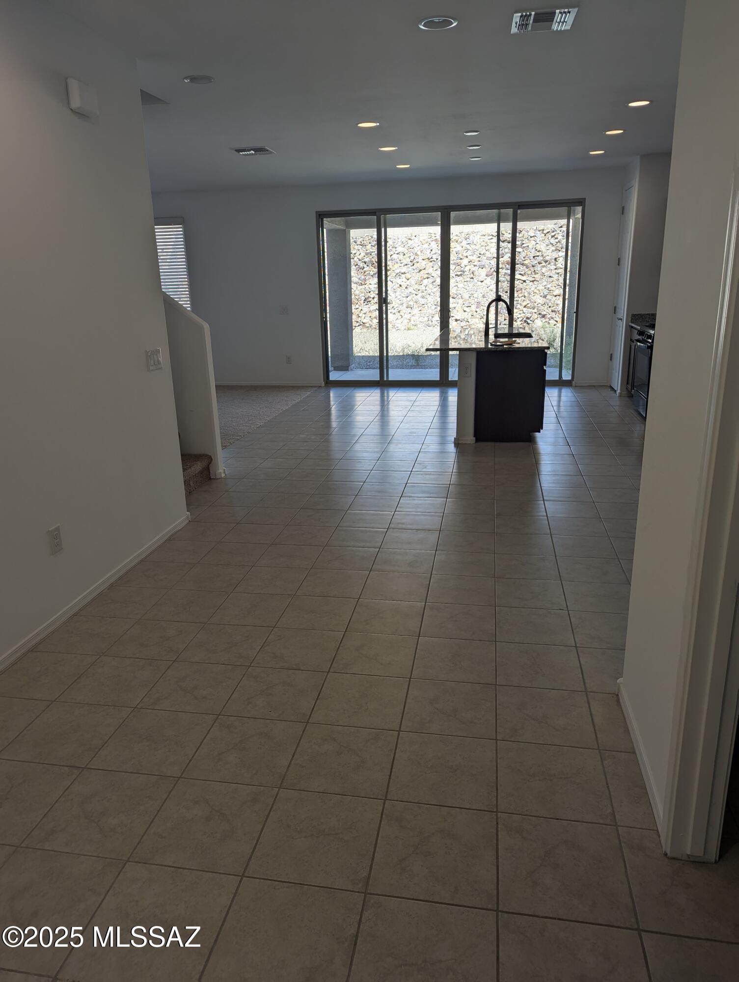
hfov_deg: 56.9
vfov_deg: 71.5
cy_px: 491
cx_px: 370
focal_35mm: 24
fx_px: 682
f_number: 1.85
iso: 50
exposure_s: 1/486
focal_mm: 6.81
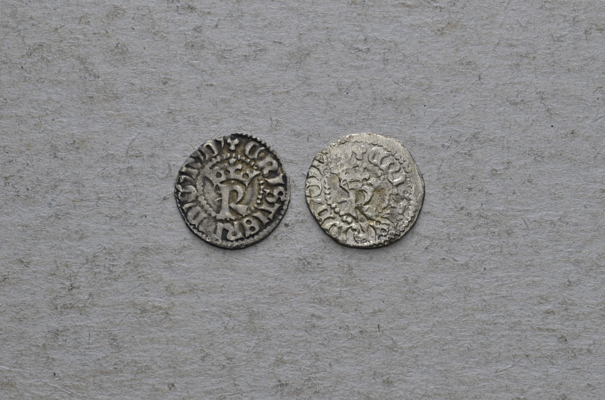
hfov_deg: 24.7
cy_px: 200
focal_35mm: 82
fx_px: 1384
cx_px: 302
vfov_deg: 16.5
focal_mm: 55
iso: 400
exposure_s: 1/200
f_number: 14
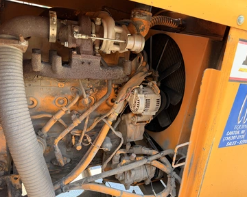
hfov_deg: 65.9
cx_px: 134
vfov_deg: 54.9
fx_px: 190
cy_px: 97
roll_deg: -11.1
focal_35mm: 26
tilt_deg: -18.2
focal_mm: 6.76
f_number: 1.78
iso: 80
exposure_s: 1/169
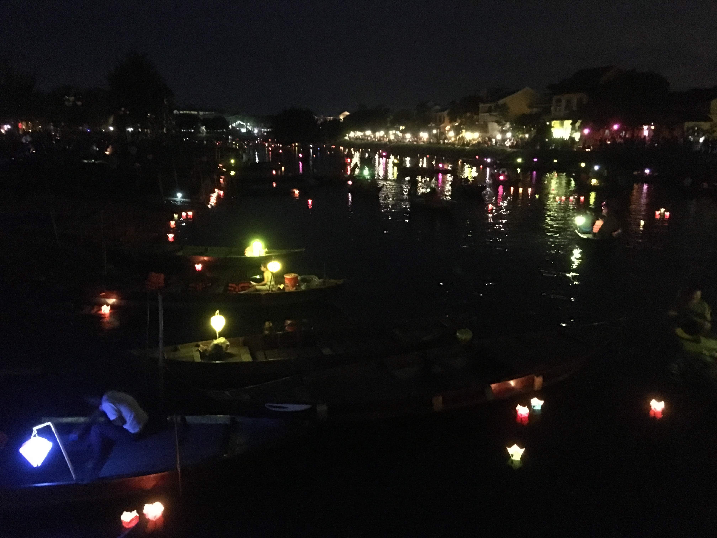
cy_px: 269
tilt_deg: -12.2
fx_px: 601
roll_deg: -1.5
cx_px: 358
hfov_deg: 61.7
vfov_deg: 48.2
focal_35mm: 29
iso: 2000
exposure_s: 1/17
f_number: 2.2
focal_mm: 4.15
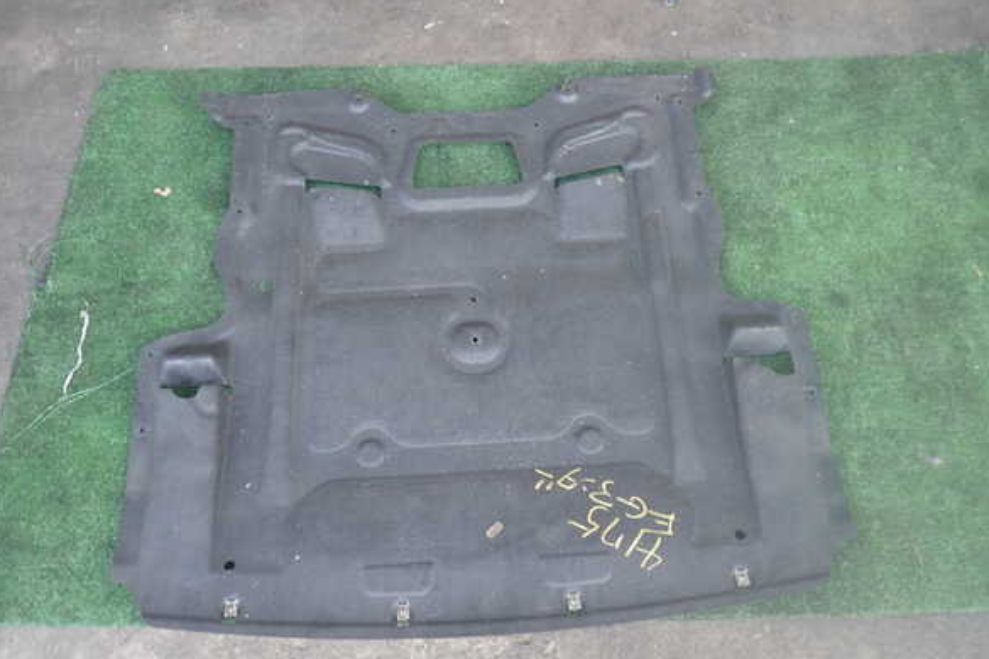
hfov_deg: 58.7
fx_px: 879
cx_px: 499
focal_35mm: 32
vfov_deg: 41.1
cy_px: 323
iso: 200
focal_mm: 5.4
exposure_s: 1/60
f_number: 2.3
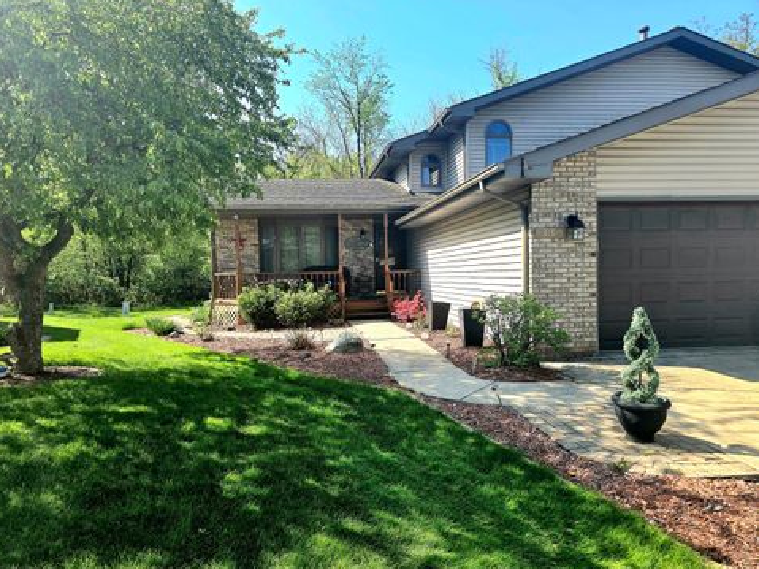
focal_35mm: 24
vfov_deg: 56.8
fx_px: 526
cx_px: 366
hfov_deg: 71.6
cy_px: 283
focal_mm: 6.3
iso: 12
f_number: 1.7
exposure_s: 1/435
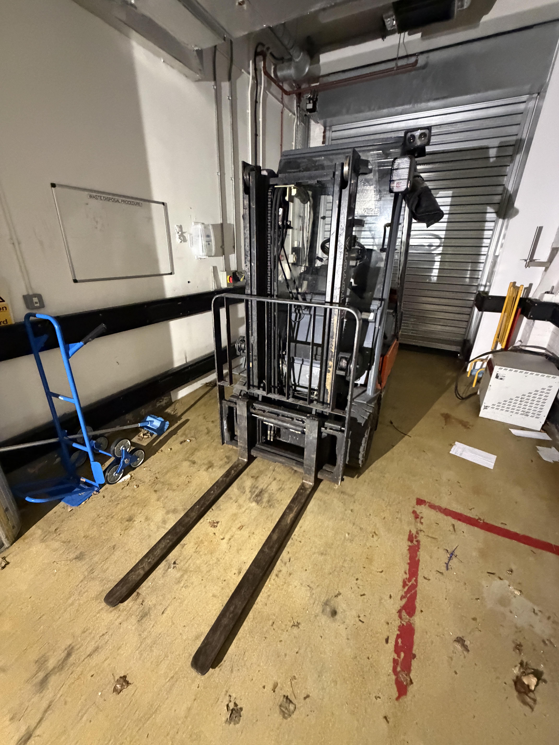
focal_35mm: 14
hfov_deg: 85.7
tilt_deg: -22.6
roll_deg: -1.4
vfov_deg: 102.1
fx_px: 301
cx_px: 280
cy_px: 372
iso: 1250
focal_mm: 2.22
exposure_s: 1/60
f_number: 2.2
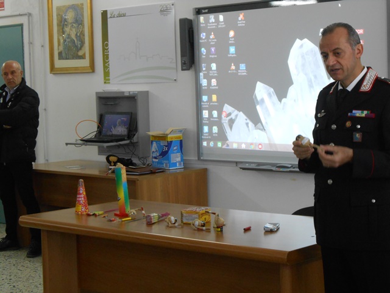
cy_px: 146
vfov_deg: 18.2
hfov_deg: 24.1
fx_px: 913
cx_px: 195
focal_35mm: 81
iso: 400
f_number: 6.6
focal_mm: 14.5
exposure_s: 1/15
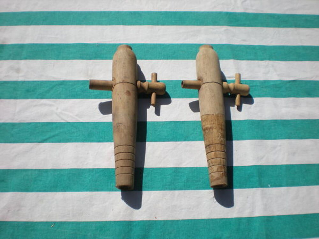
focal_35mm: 38
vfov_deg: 37.7
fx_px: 350
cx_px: 160
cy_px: 120
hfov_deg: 49.0
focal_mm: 6.3
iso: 64
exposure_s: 1/926
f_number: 4.6
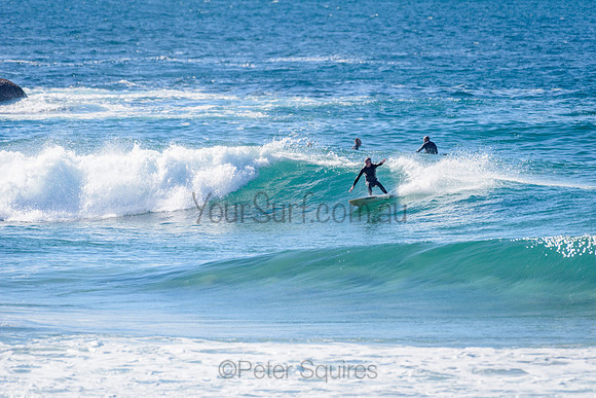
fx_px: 10155
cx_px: 366
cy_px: 165
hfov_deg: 3.4
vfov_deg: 2.2
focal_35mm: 613
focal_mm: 500
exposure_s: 1/4000
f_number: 5.6
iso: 320
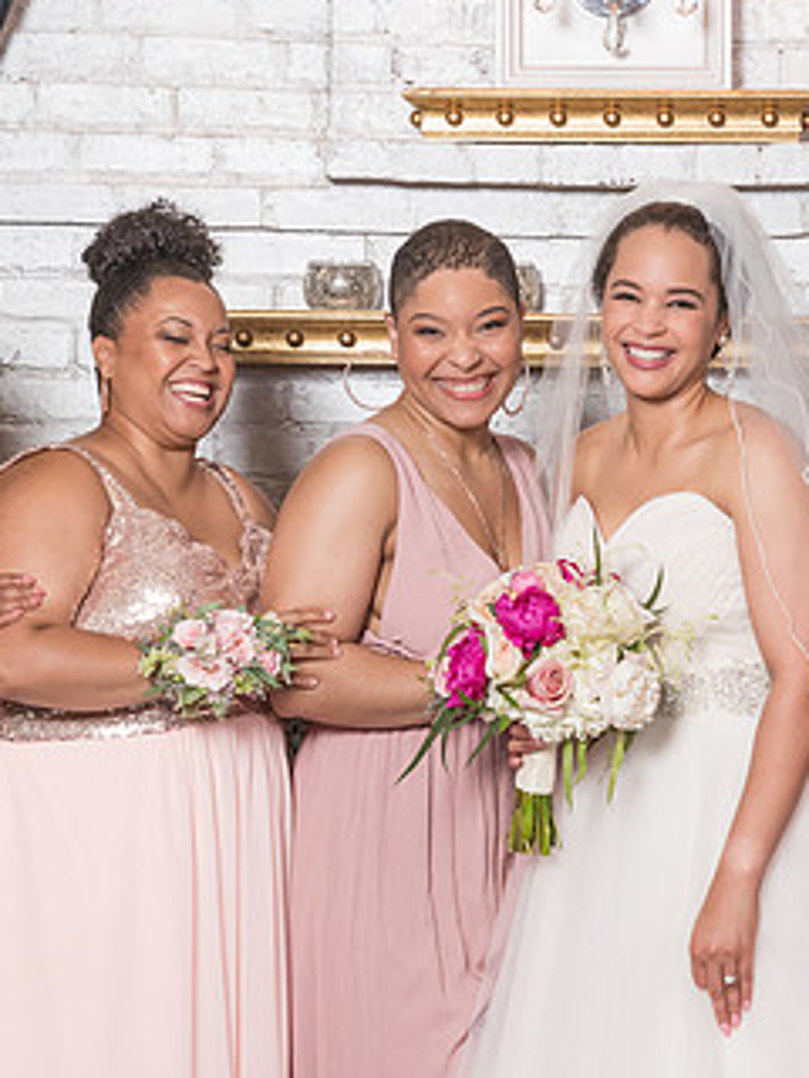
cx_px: 626
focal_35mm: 128
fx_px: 3989
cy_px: 497
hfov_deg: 11.5
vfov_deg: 15.4
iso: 1250
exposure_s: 1/200
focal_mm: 70
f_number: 5.6
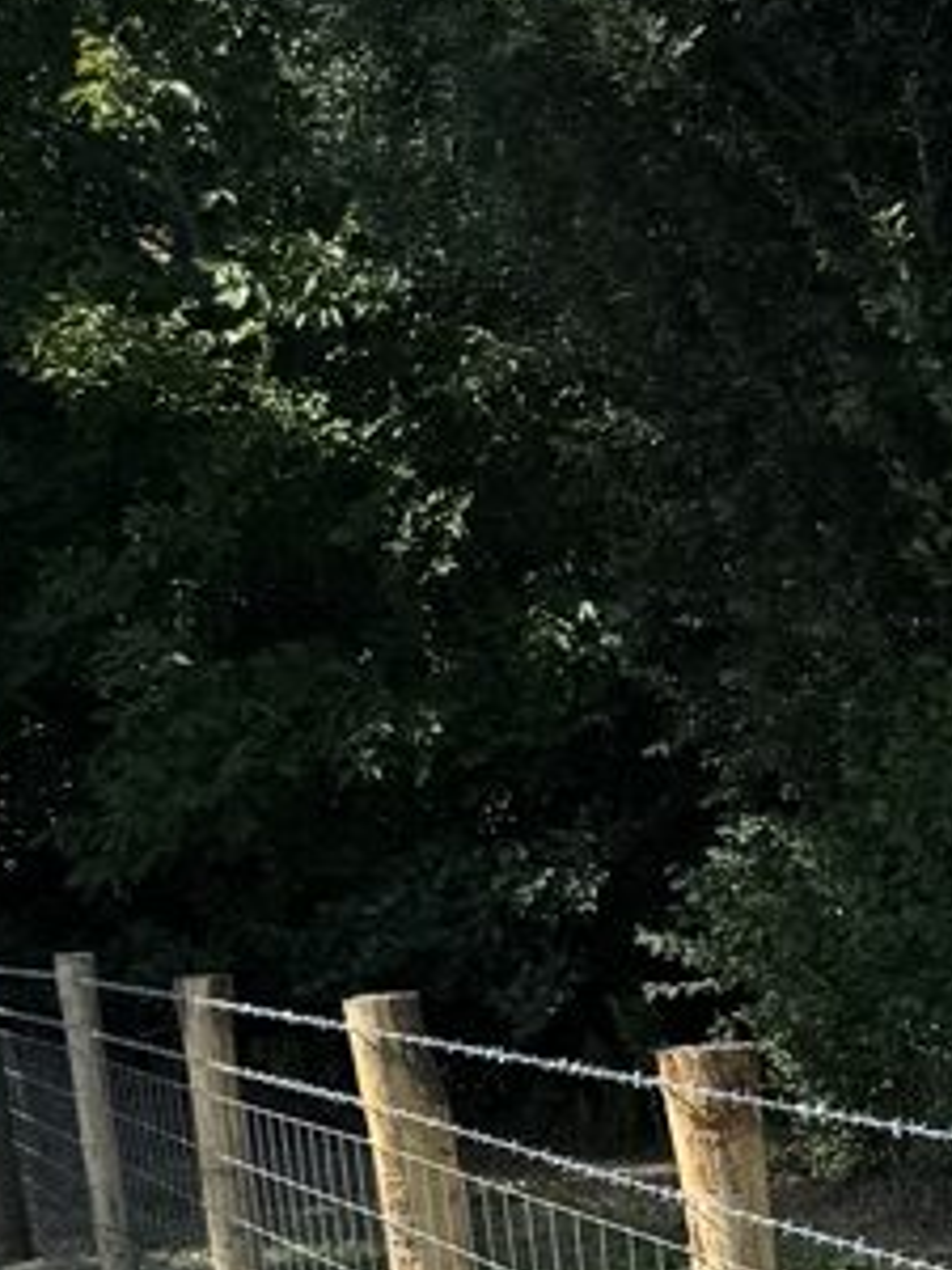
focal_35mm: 128
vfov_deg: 13.8
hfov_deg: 10.8
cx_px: 1731
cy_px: 2239
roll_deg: +2.2
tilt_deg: -16.8
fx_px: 4694
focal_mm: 6.76
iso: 80
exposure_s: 1/3247
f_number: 1.78
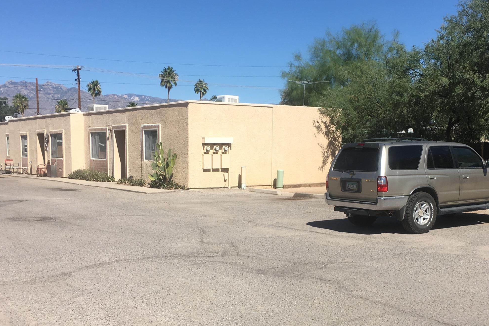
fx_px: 625
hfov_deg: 42.6
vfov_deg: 29.1
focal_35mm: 46
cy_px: 211
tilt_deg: -6.7
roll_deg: +0.1
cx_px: 279
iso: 25
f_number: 2.2
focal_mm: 4.15
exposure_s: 1/1832
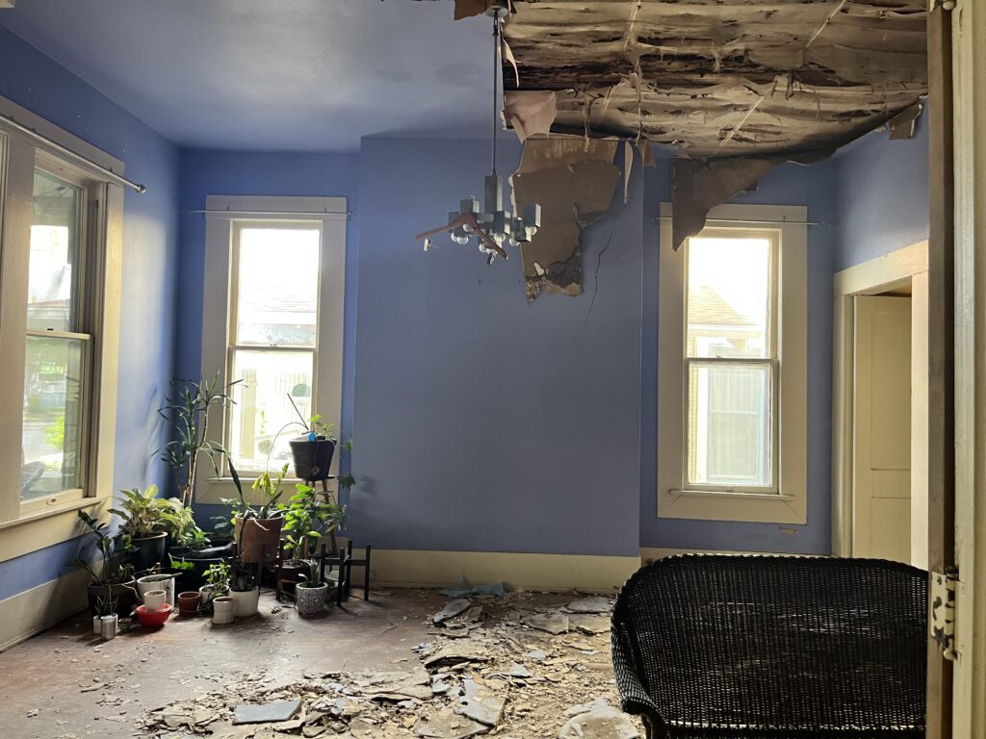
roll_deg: -0.2
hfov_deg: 67.3
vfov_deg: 53.1
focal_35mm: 26
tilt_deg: +1.5
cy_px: 370
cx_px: 493
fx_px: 741
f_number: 1.6
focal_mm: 5.1
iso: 125
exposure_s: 1/83
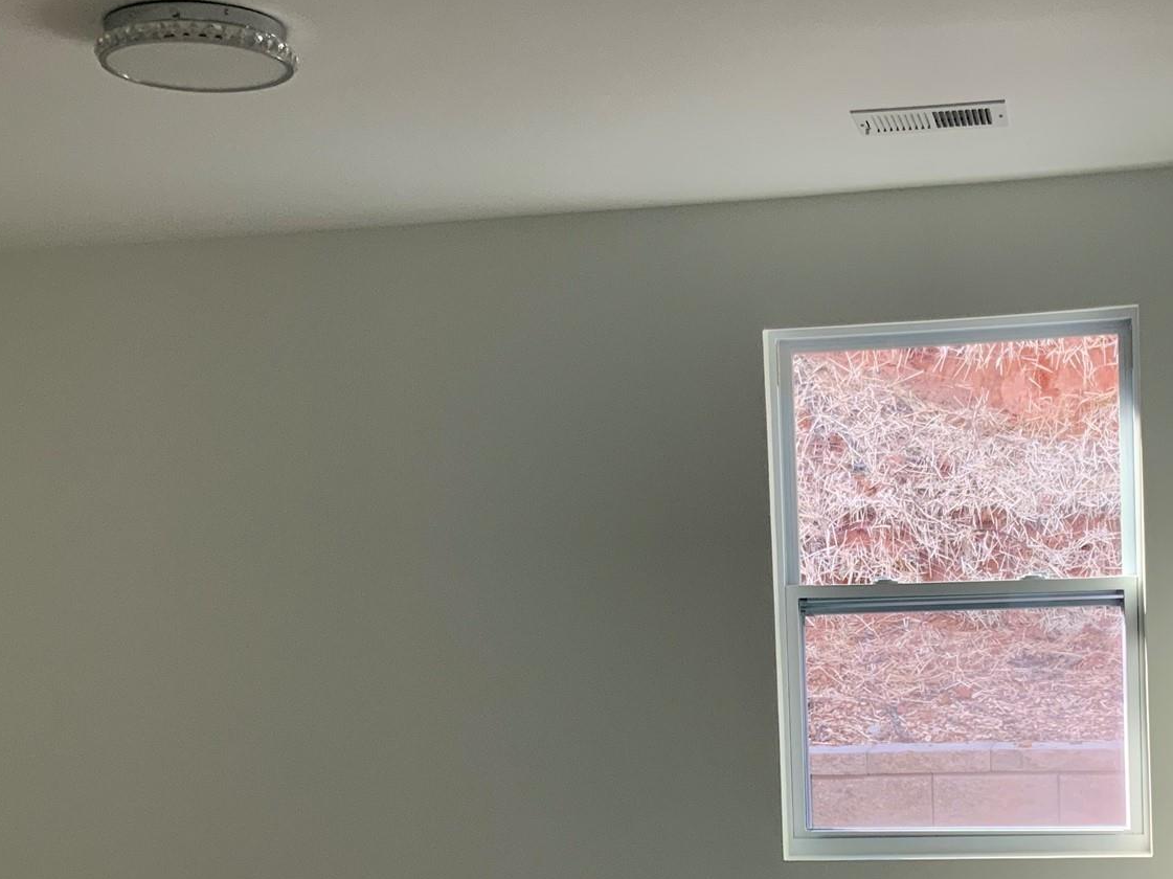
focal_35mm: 53
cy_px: 664
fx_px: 1795
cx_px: 797
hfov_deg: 35.8
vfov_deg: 27.1
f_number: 1.8
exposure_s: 1/60
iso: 50
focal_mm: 3
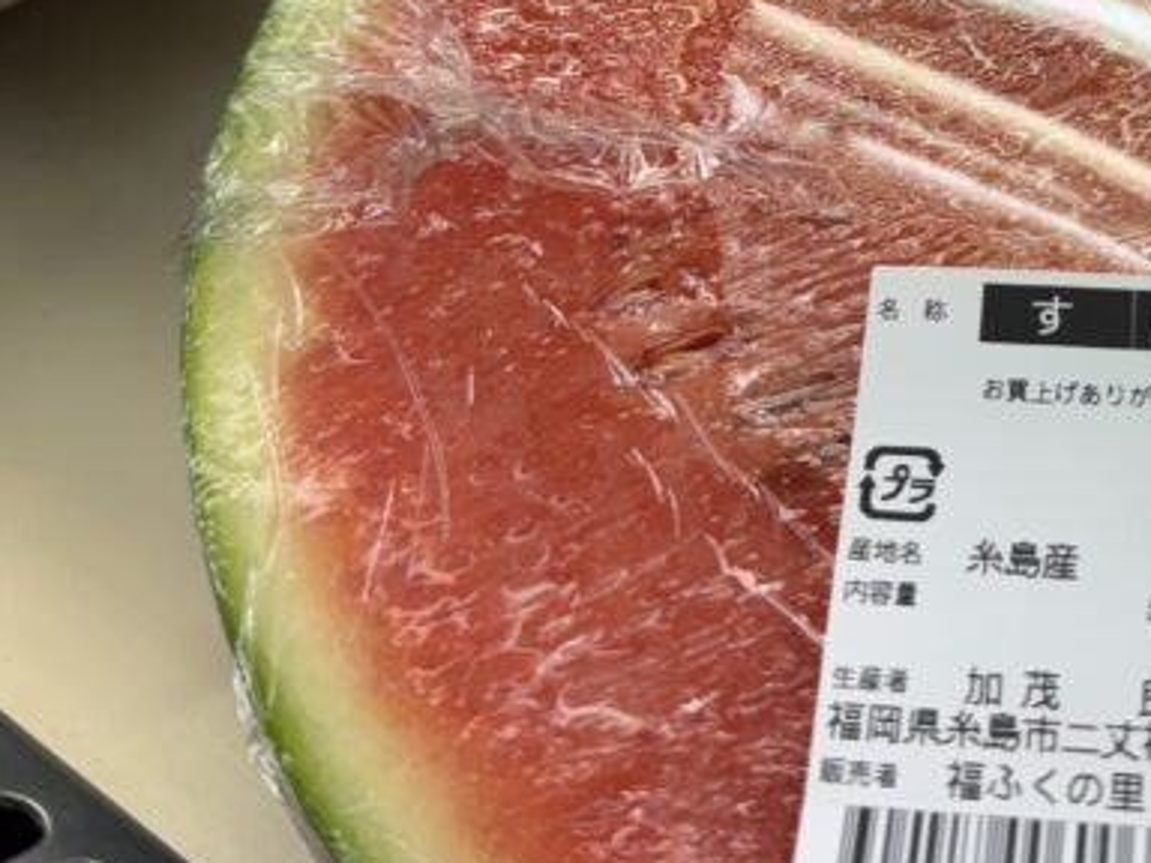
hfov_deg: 30.9
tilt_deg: -50.6
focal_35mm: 60
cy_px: -153
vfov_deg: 22.6
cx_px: 1001
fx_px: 1995
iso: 64
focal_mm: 6.76
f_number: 1.78
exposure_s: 1/199
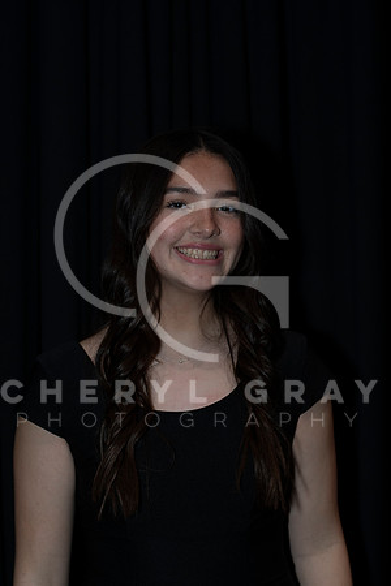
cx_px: 196
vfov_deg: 27.0
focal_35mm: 75
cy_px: 293
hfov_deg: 18.2
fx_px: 1222
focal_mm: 50
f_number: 2.8
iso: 250
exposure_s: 1/400
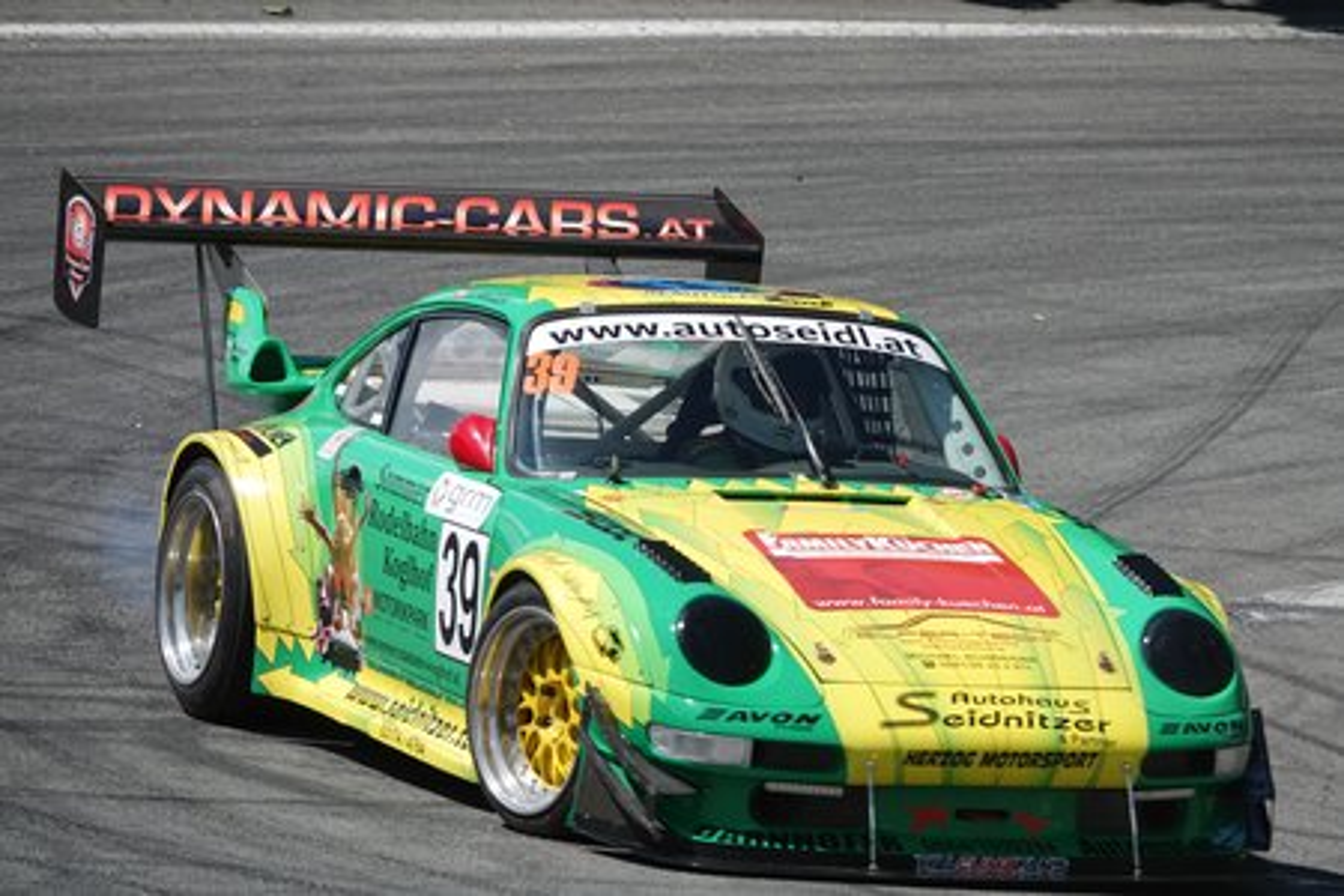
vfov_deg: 4.3
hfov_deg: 6.4
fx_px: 11946
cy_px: 448
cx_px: 672
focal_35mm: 320
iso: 100
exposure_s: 1/800
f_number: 5
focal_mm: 117.29
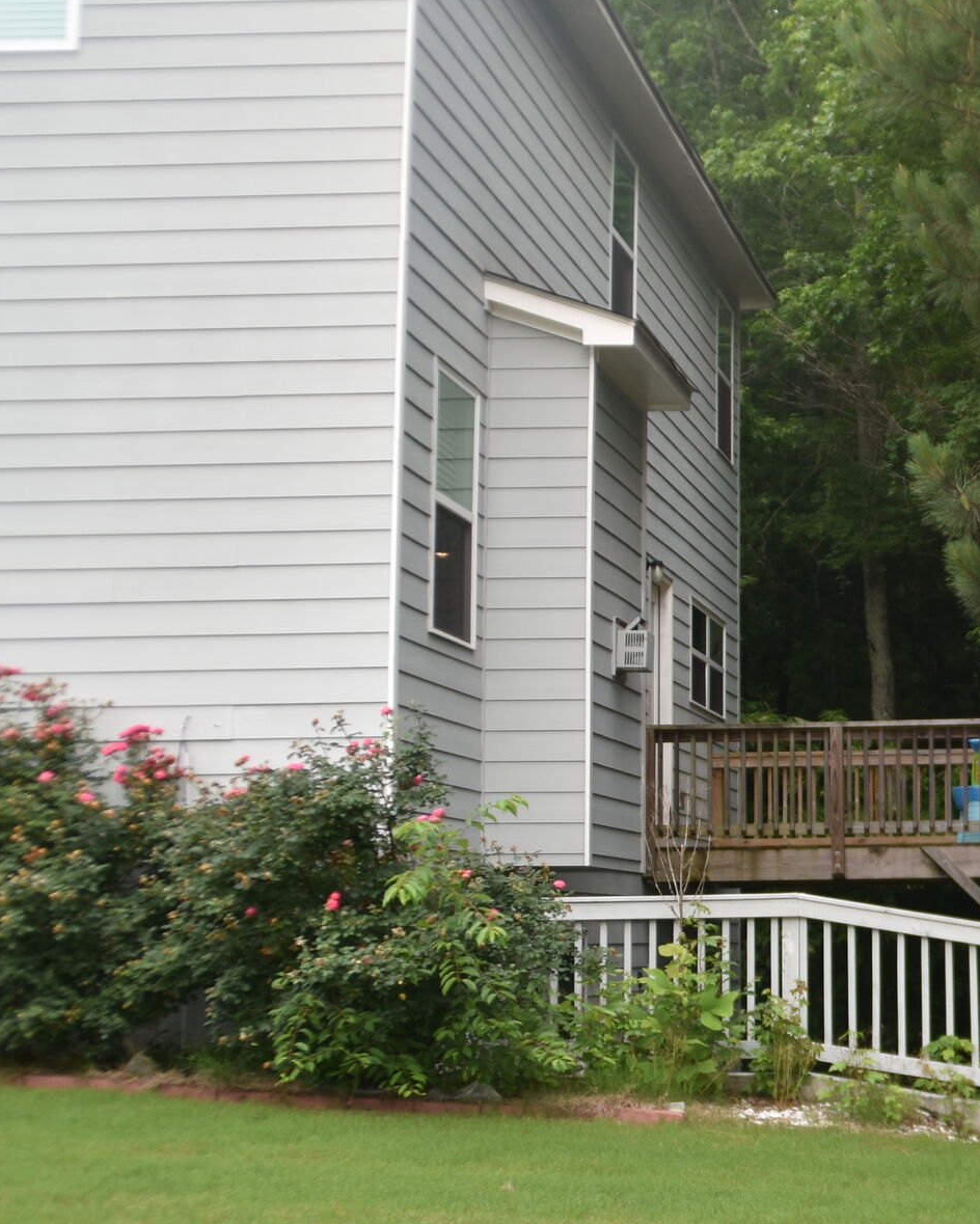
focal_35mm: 66
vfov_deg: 28.7
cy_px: 619
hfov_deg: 21.0
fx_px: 2392
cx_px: 1285
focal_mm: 18
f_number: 3.5
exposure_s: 1/250
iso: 100
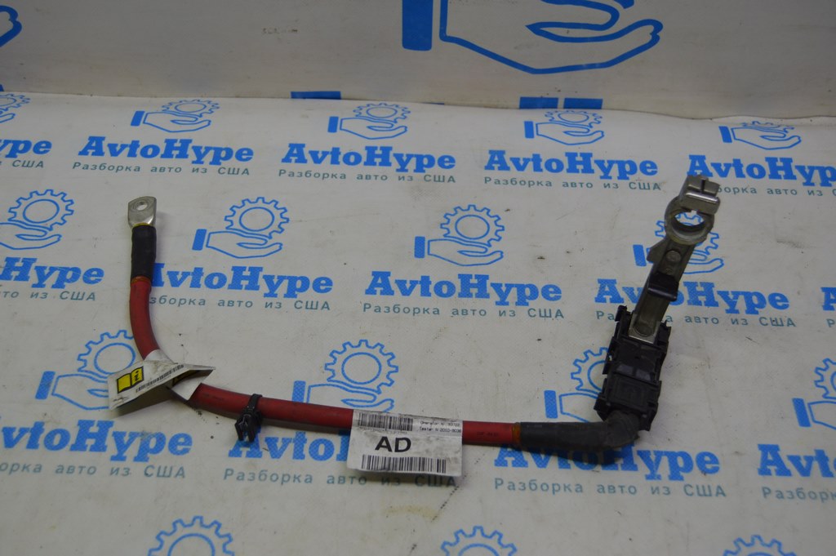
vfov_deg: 34.2
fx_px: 905
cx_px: 418
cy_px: 278
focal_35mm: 39
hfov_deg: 49.6
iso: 400
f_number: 5
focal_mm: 26
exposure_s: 1/100
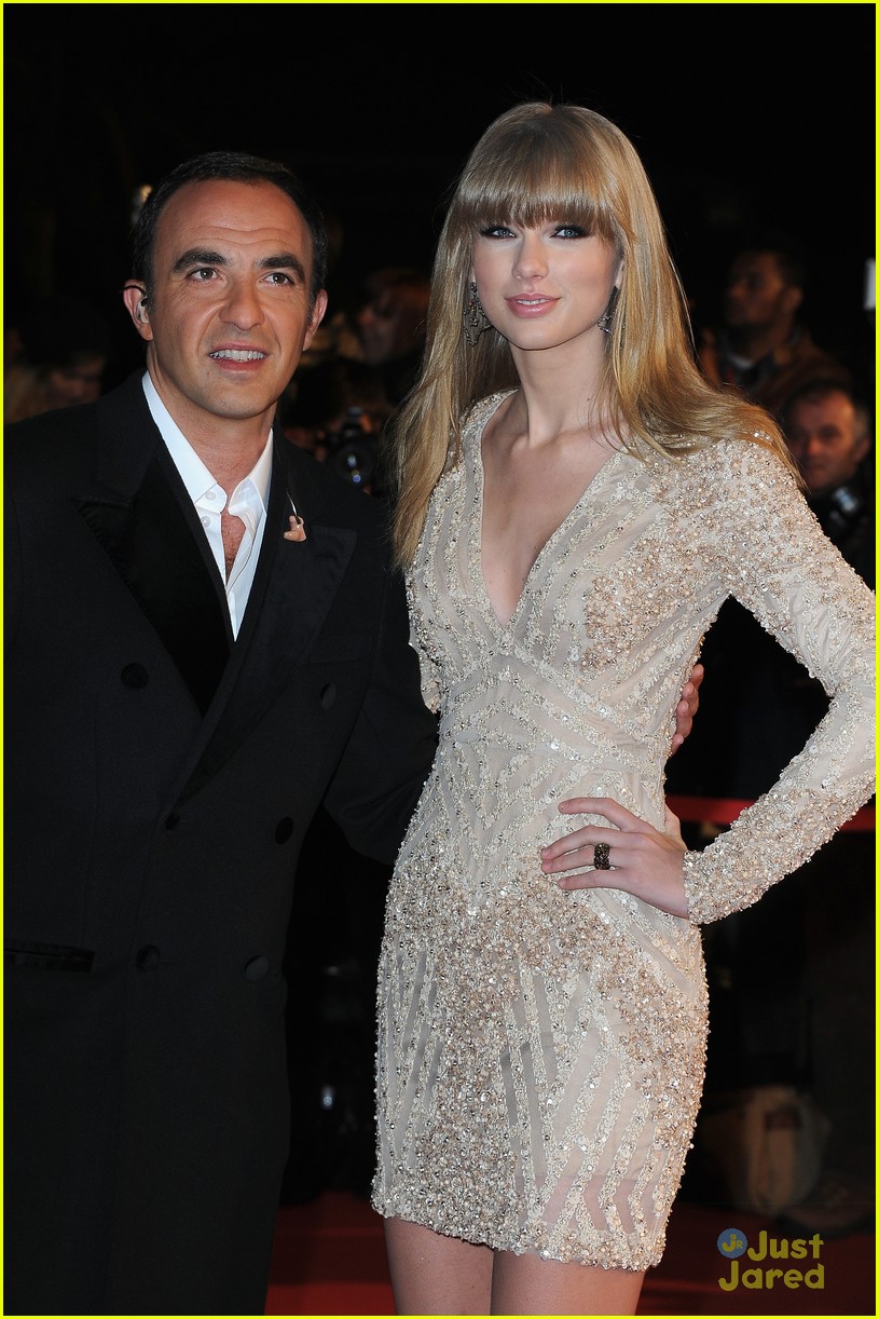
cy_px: 660
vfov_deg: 18.3
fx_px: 4101
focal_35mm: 112
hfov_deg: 12.2
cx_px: 440
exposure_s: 1/160
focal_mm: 112
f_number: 7.1
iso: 800
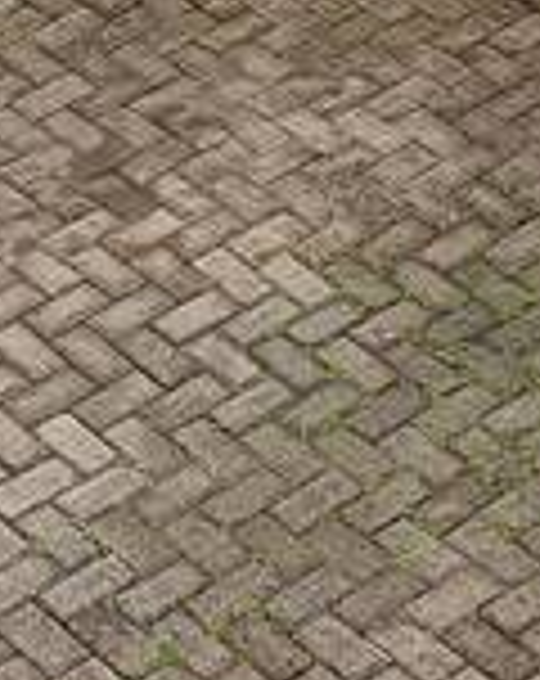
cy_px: 0
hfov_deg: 9.6
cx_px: 202
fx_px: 3229
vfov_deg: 11.9
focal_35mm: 161
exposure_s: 1/198
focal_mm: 5.06
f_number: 1.8
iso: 25
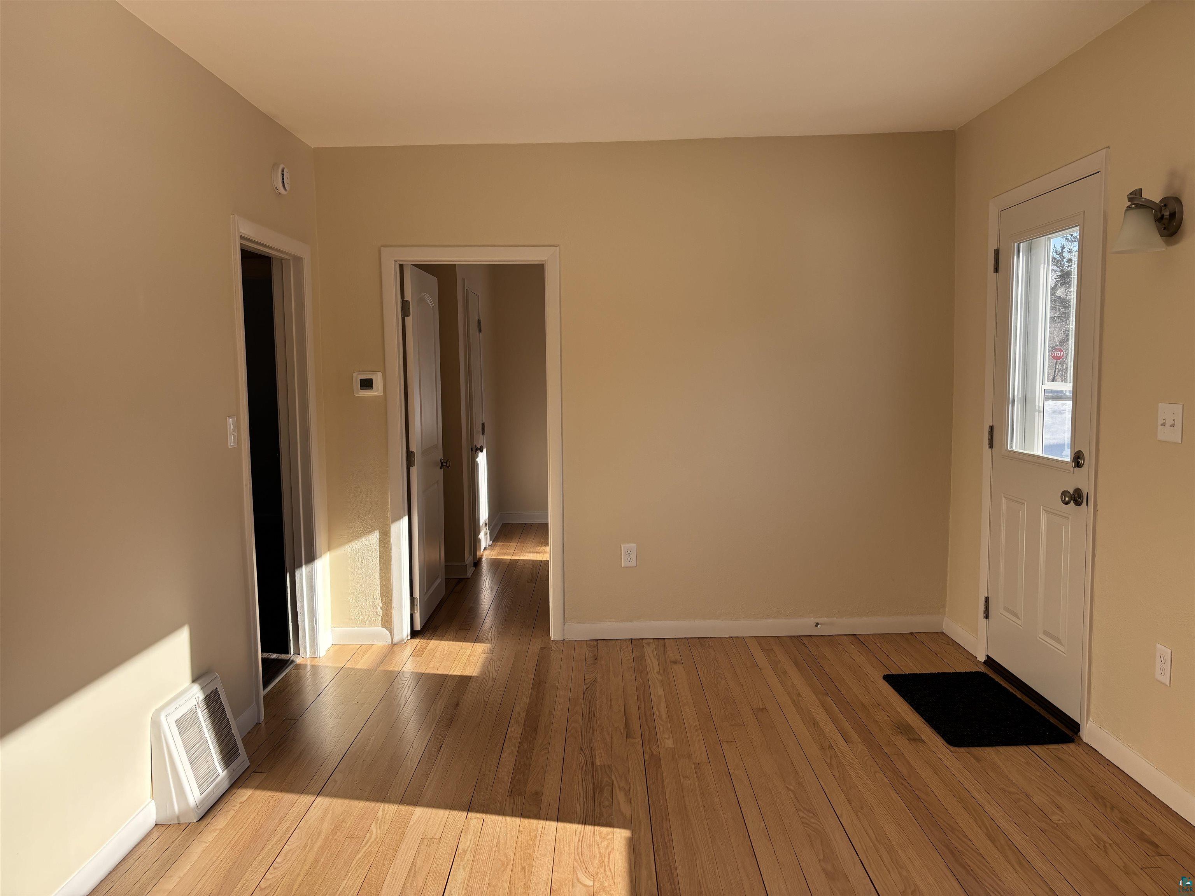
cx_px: 598
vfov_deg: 53.1
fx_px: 898
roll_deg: +0.7
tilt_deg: -5.1
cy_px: 448
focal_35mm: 26
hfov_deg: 67.3
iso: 50
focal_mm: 5.96
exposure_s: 1/414
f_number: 1.6
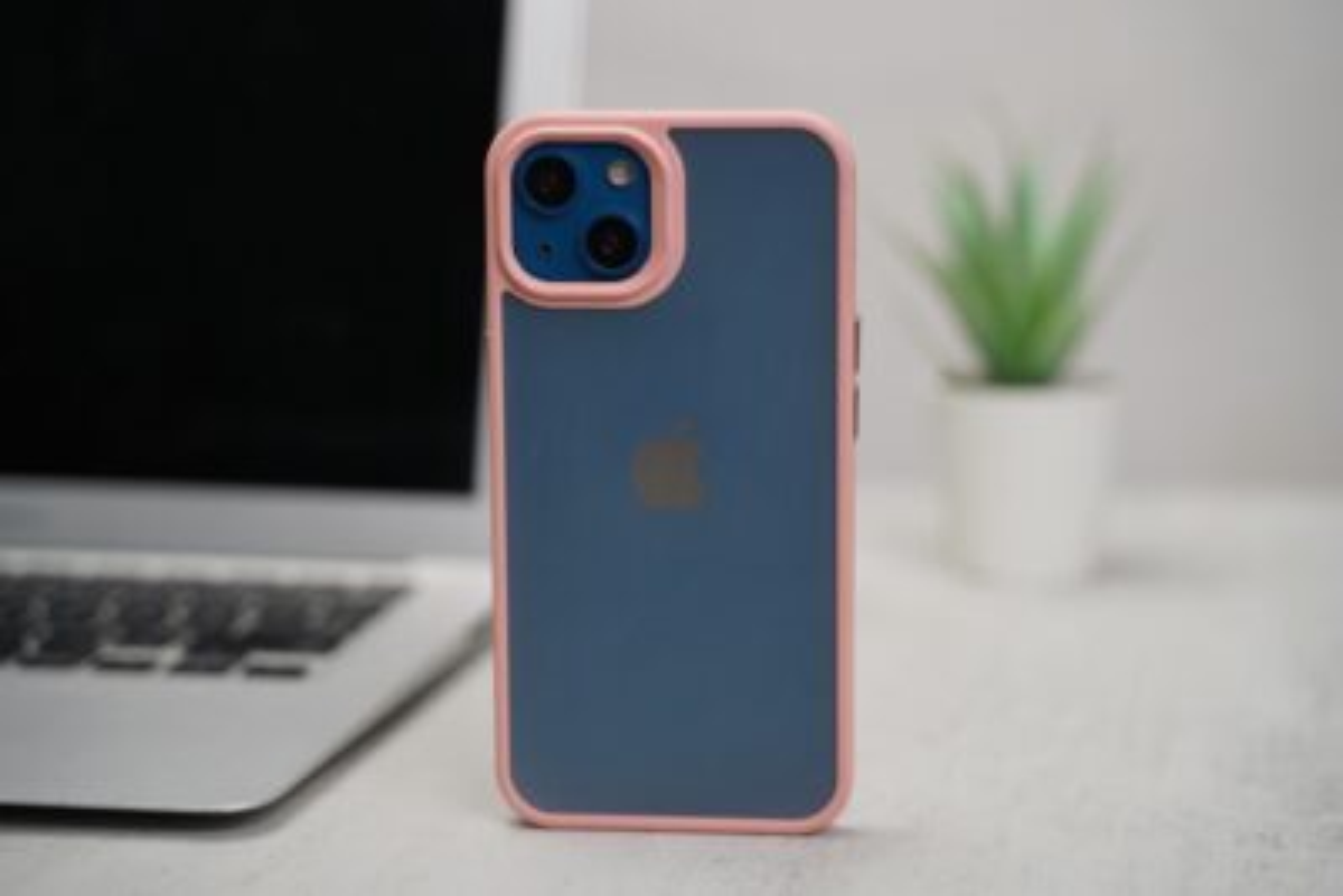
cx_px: 672
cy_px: 448
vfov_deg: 18.2
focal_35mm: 75
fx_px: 2799
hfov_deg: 27.0
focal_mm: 75
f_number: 4
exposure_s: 1/200
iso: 1000
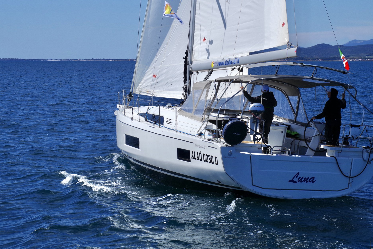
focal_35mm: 93
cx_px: 208
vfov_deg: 14.8
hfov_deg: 22.0
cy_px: 107
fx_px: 959
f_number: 11
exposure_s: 1/800
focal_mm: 53
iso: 200
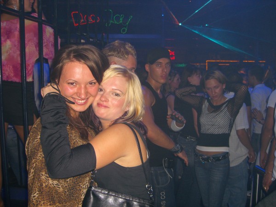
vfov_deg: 37.7
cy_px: 104
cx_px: 138
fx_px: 303
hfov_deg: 49.0
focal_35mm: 38
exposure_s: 1/60
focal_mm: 7.9
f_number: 2.8
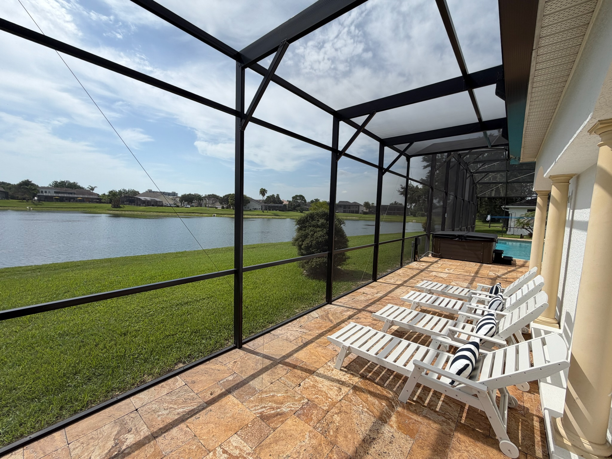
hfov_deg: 102.1
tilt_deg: -4.1
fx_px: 248
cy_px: 230
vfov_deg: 85.7
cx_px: 306
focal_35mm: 14
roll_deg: -2.0
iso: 20
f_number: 2.2
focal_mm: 2.22
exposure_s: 1/830
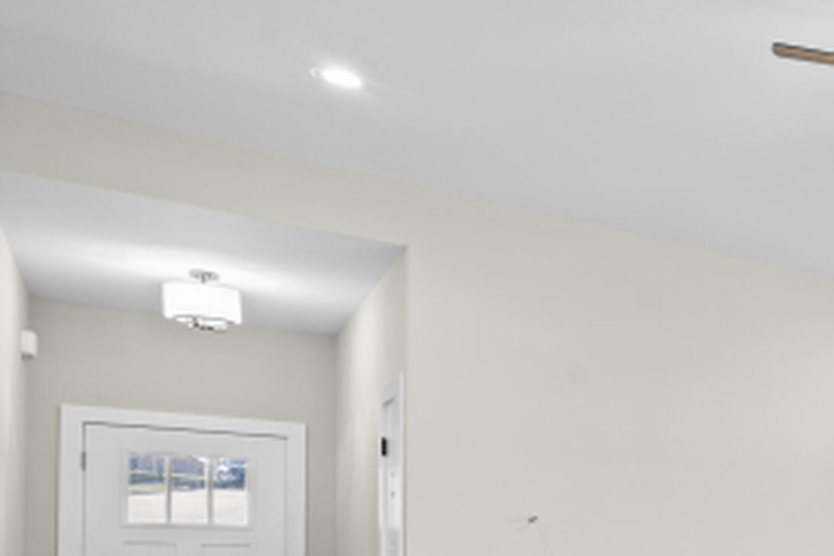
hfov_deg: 31.8
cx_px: 1127
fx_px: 1019
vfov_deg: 28.6
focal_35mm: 44
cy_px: 559
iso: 250
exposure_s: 1/2.5
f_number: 9
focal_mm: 16
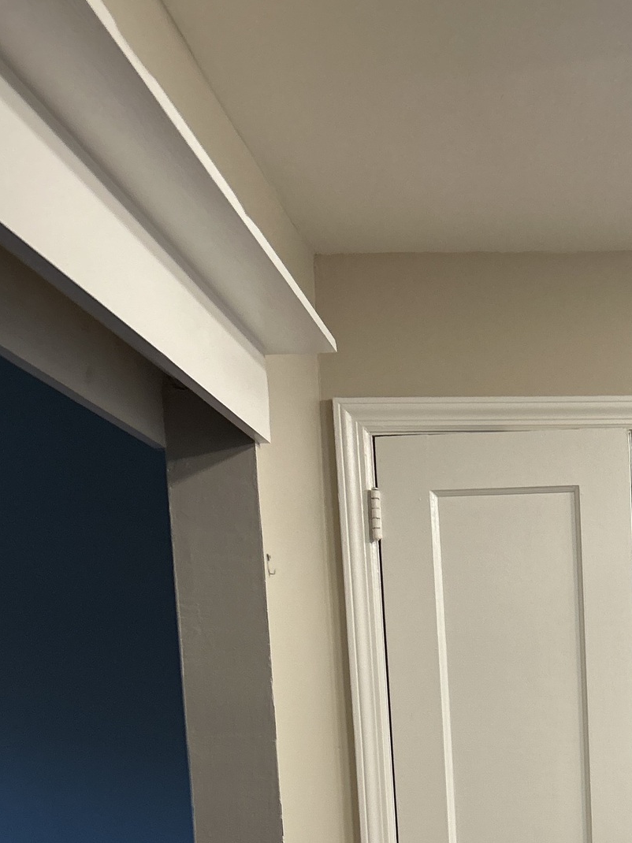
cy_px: 863
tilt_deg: -2.7
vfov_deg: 31.5
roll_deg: +1.4
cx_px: 654
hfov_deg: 24.7
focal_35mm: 56
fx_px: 1364
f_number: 1.5
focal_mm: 5.7
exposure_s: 1/60
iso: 100
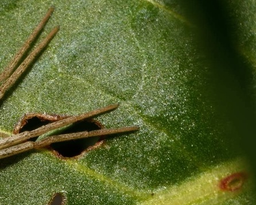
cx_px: -18
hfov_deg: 6.1
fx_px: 2410
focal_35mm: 318
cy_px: 138
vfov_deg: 4.9
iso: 100
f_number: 32
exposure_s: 1/60
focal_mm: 105
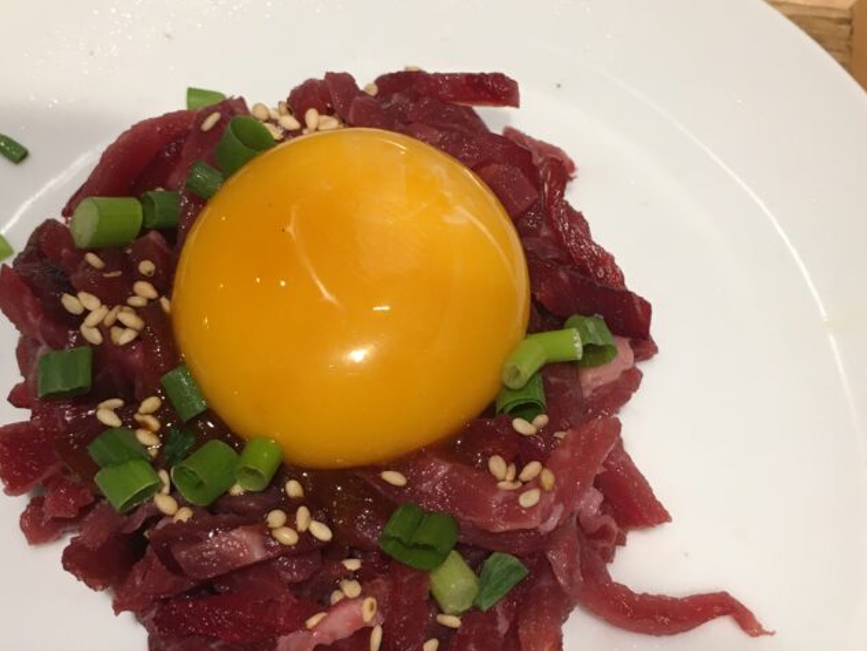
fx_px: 1177
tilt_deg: -63.0
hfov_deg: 40.4
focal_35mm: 47
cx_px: 406
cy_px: 342
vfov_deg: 30.9
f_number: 2.2
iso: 50
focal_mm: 4.15
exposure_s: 1/33
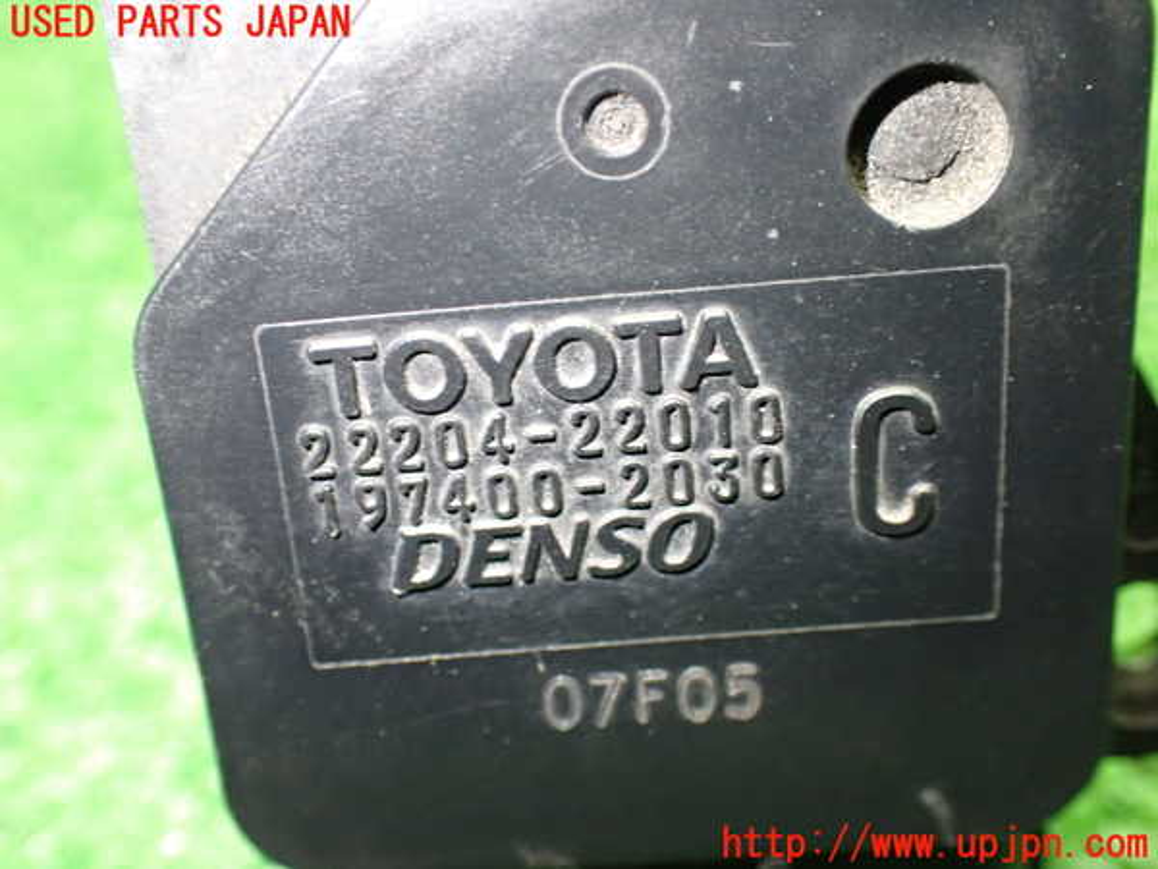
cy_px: 434
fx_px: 1271
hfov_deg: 49.0
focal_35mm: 38
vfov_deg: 37.7
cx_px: 579
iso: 800
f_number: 2.7
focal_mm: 6.83
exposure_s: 1/40
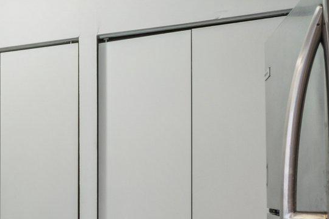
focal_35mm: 57
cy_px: 191
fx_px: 521
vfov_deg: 23.2
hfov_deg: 21.1
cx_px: -284
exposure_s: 1/13
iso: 250
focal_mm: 10
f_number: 8
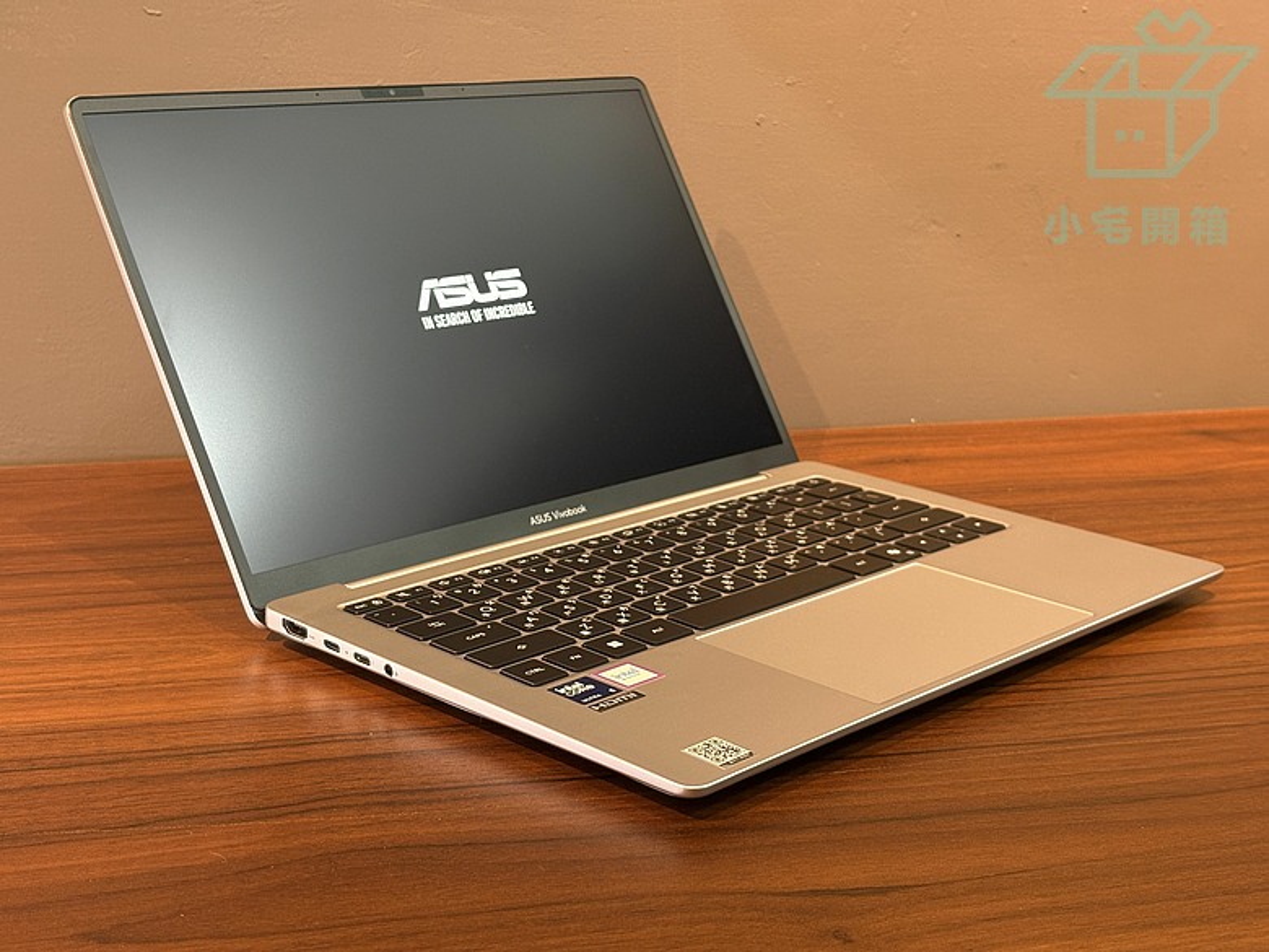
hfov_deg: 36.8
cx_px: 634
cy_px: 476
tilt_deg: -14.1
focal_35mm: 52
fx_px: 1906
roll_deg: +0.1
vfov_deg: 28.0
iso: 125
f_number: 1.6
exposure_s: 1/40
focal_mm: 5.96
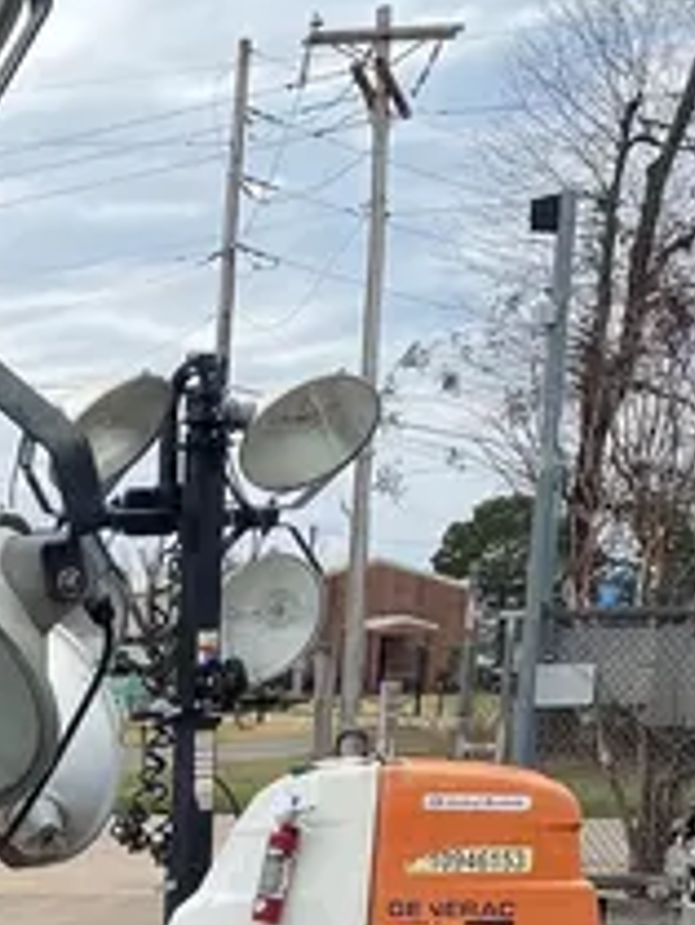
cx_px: -496
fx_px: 2434
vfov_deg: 19.0
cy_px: 1379
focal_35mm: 91
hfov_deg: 14.6
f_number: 1.8
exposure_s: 1/1330
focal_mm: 4.25
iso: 32
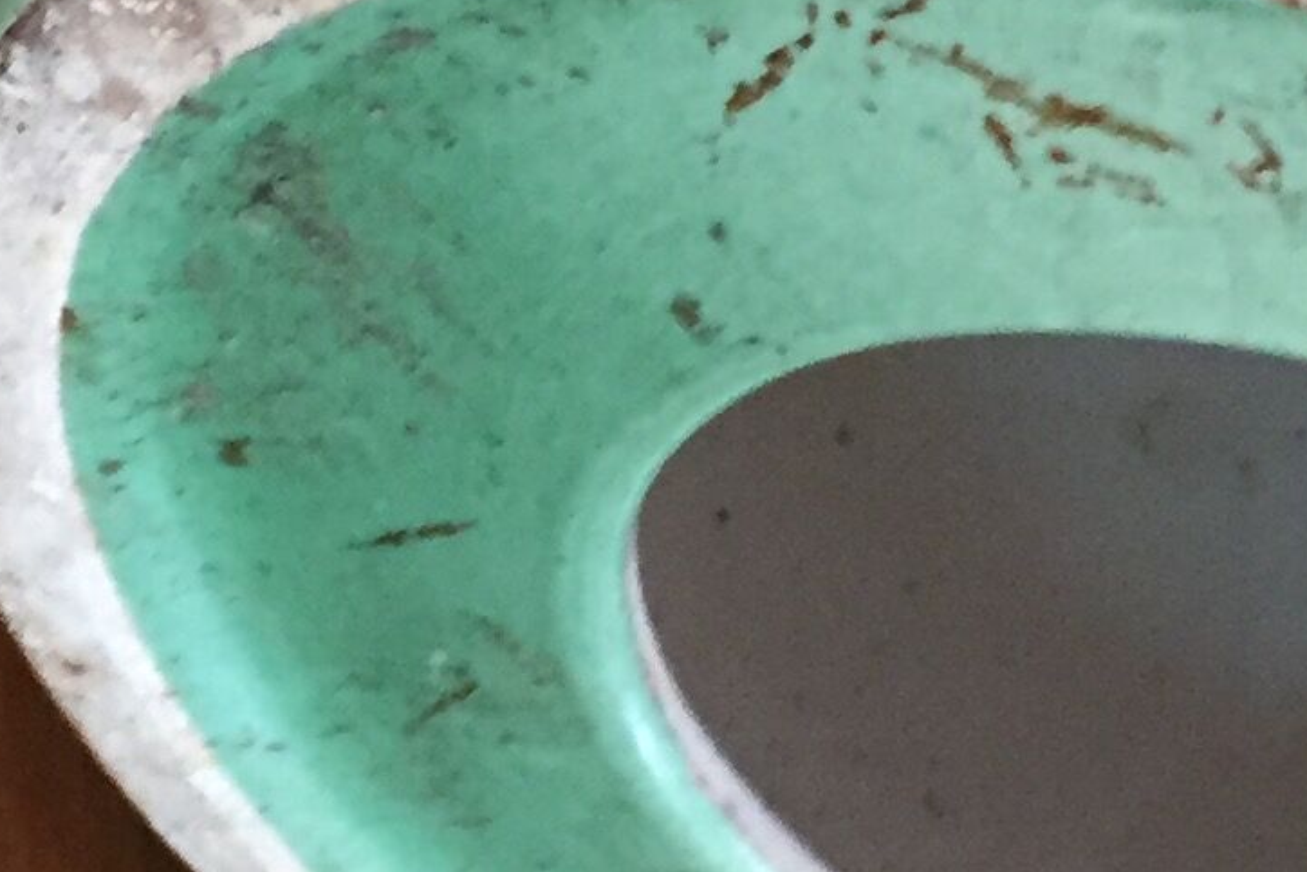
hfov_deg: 15.1
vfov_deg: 10.1
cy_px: 399
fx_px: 4938
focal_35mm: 136
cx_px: 608
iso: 250
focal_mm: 4.15
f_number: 2.2
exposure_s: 1/33
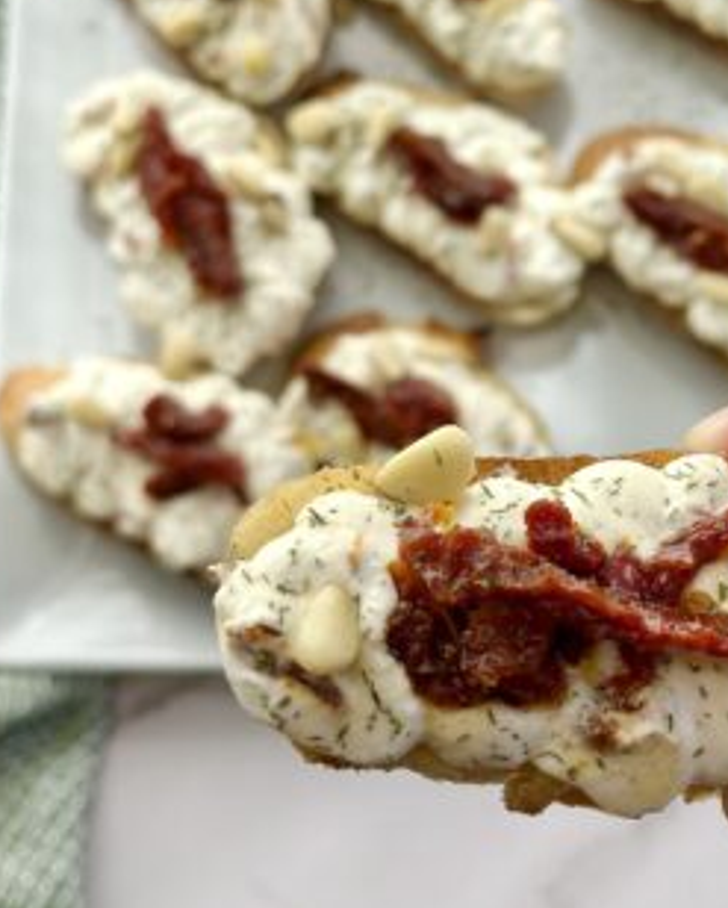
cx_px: 514
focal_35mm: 76
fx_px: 2044
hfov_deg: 20.1
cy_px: 268
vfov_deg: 24.9
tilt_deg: -80.1
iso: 80
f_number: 1.78
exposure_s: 1/1000
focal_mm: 6.86
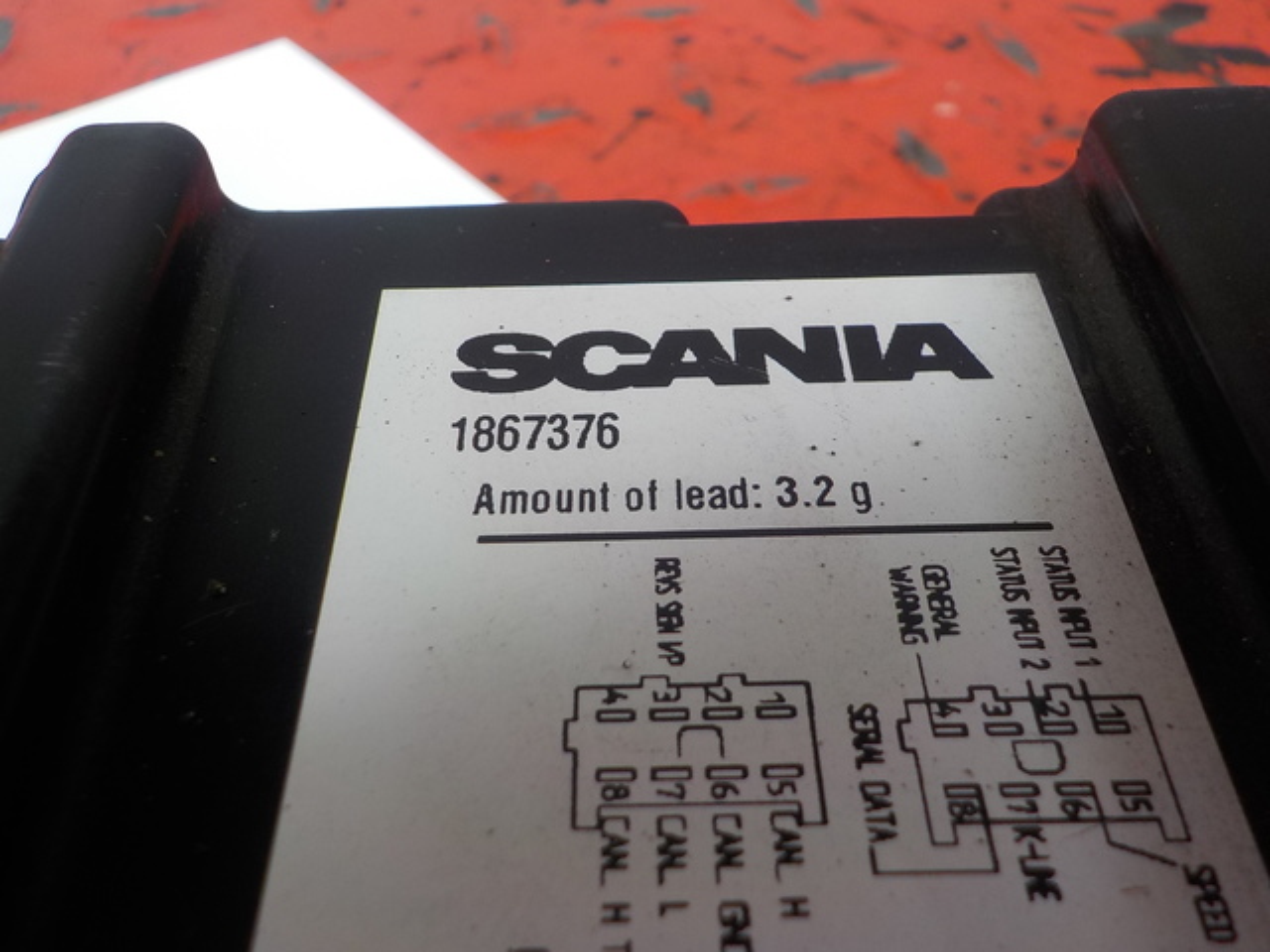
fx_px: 1101
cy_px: 476
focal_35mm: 30
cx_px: 635
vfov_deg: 46.8
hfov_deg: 60.0
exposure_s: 1/50
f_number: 3.3
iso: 125
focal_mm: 4.1
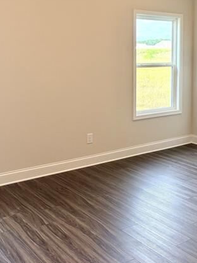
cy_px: 76
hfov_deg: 29.8
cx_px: 146
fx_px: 364
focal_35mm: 48
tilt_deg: -3.1
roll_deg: -0.1
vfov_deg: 38.9
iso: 80
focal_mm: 5.96
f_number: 1.6
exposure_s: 1/133
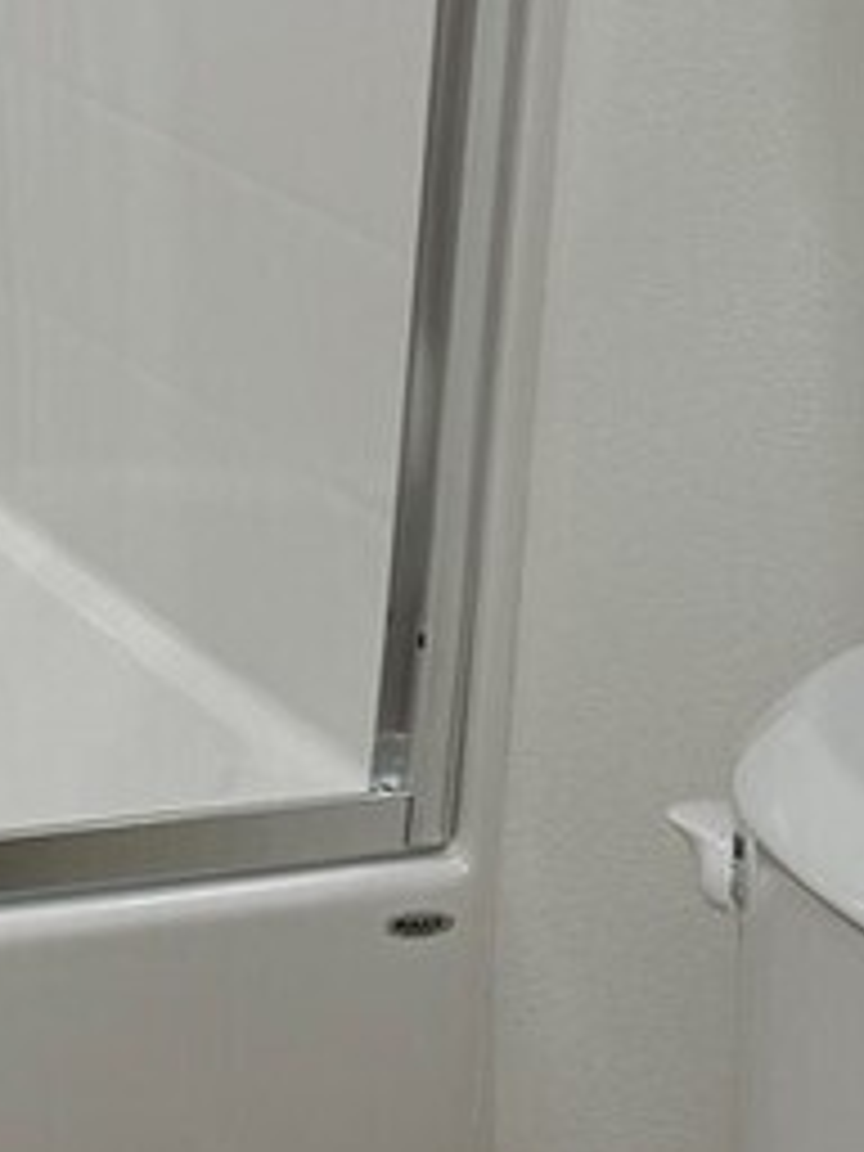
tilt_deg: -14.1
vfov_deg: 14.6
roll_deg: -1.6
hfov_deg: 10.7
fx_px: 4493
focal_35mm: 135
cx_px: -306
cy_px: 423
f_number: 1.78
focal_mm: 6.76
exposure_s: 1/120
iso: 100
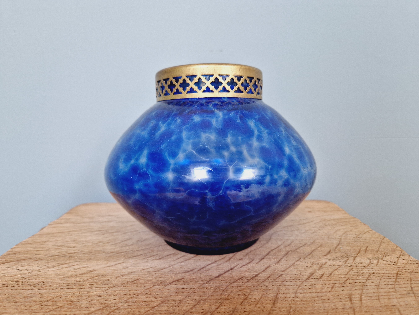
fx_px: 278
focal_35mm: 23
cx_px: 210
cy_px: 158
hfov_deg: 73.9
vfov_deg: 58.9
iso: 320
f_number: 1.8
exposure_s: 1/100
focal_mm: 5.4
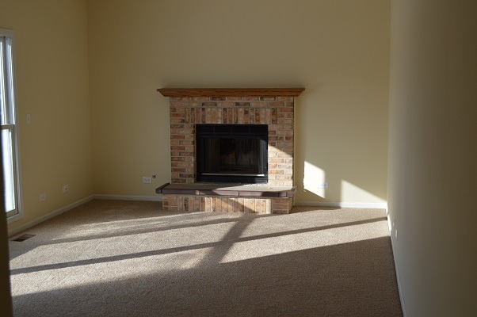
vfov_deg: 30.8
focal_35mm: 44
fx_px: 576
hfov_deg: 45.0
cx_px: 238
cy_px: 158
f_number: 7.1
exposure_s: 1/200
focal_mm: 29
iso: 100
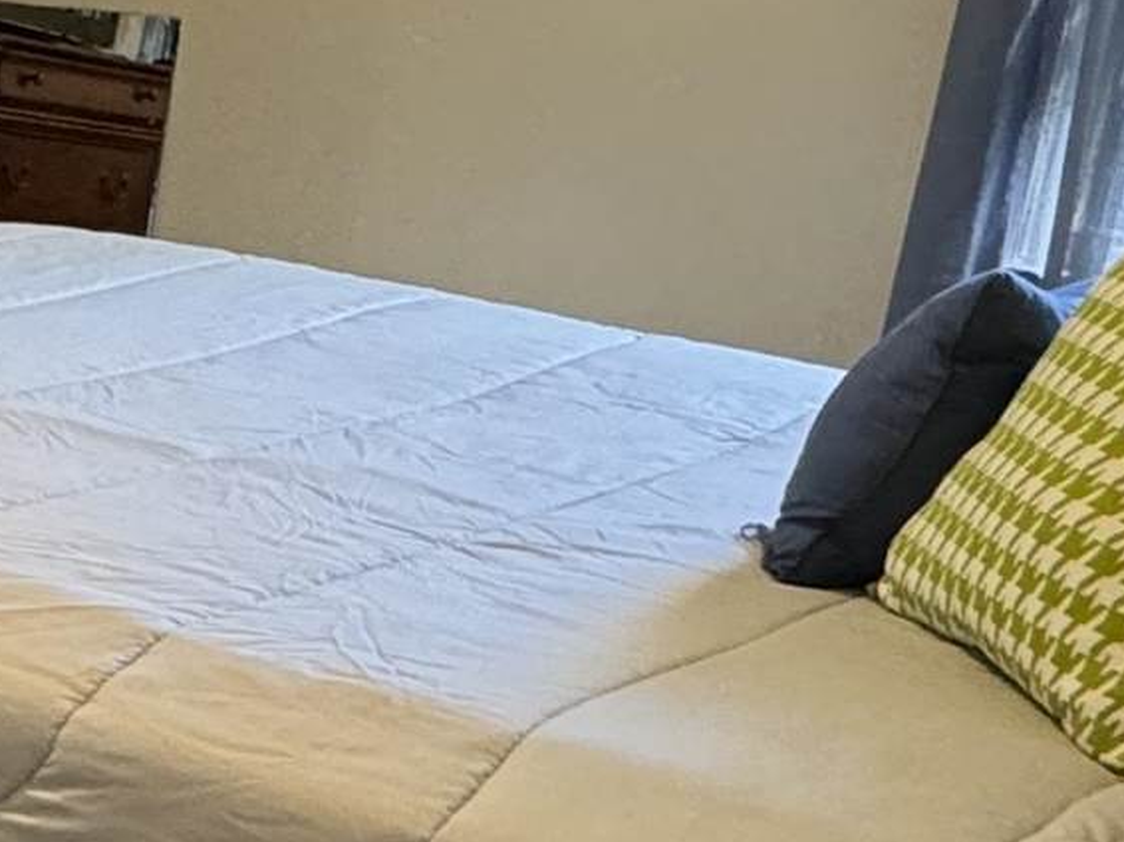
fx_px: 2467
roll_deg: -2.4
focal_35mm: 76
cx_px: -586
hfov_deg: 21.4
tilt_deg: -16.9
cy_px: 496
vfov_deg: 19.4
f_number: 2.2
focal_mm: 2.22
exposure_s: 1/60
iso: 400
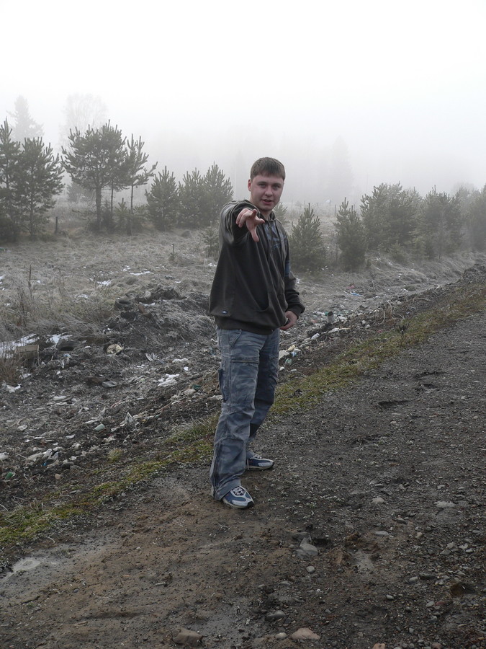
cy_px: 324
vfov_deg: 51.4
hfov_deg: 39.7
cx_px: 243
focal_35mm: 36
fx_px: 674
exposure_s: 1/125
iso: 80
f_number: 3.7
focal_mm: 6
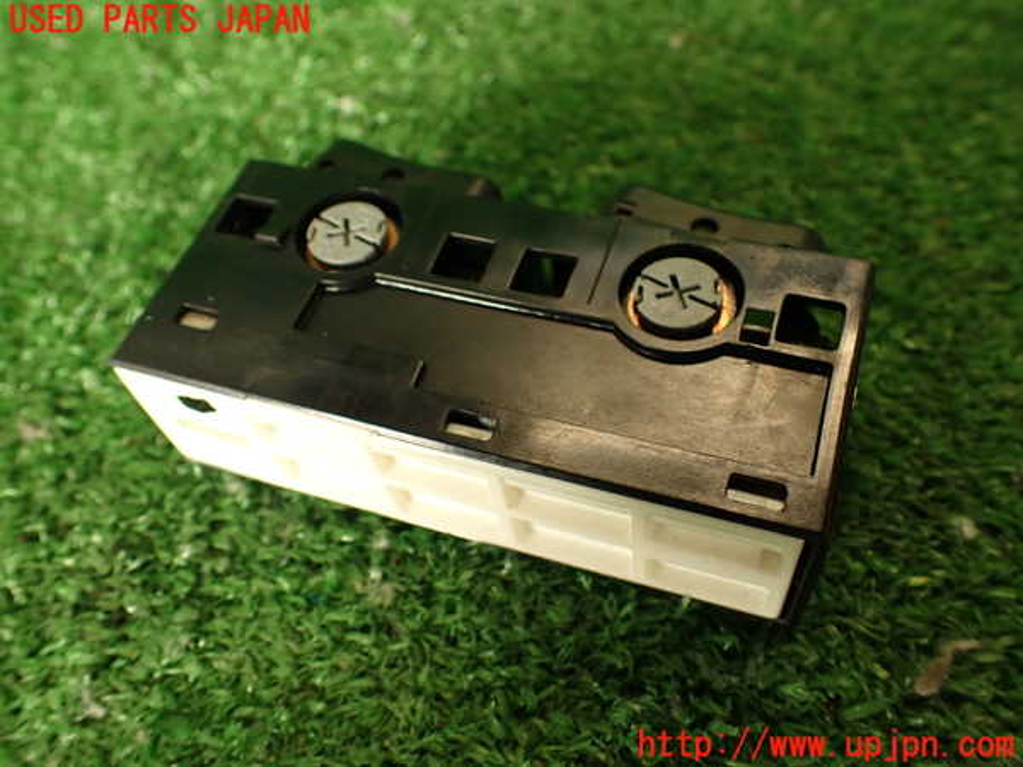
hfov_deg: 60.0
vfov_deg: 46.8
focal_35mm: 30
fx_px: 887
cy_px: 384
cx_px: 512
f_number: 2.3
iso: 160
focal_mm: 5.4
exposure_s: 1/60
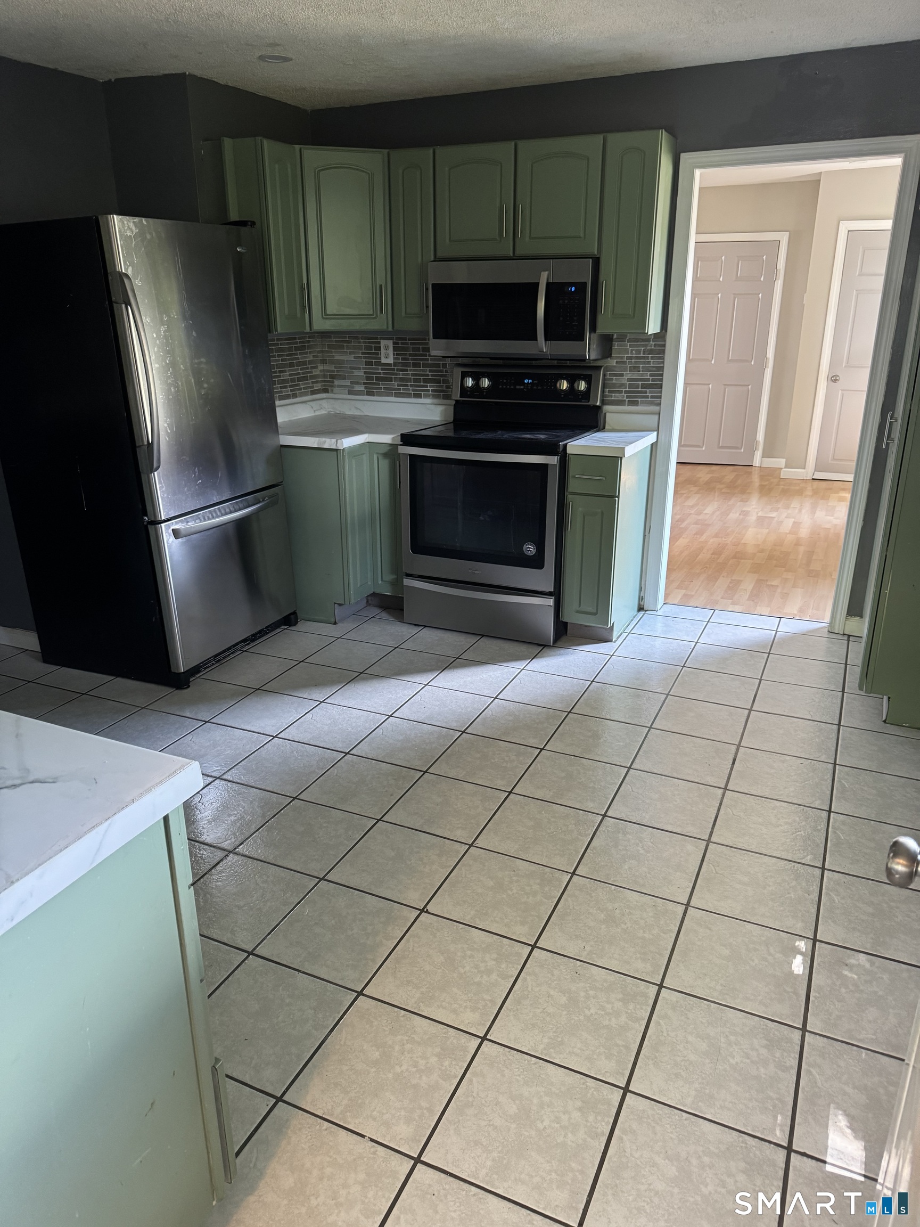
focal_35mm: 24
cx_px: 460
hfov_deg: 56.8
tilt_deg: -21.1
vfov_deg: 71.6
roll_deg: +0.2
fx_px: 850
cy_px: 614
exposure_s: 1/60
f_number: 1.78
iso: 400
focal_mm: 6.76
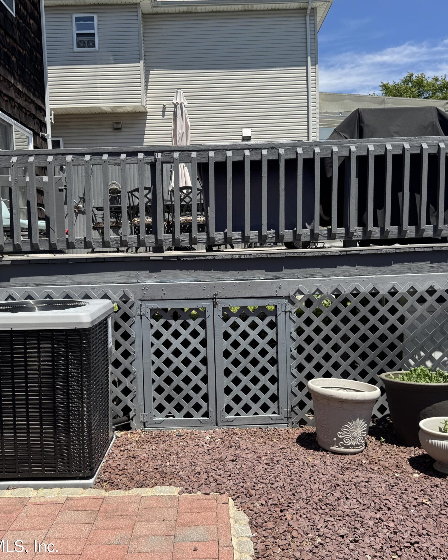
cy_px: 286
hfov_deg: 45.8
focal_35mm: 32
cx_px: 223
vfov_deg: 55.7
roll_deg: +1.9
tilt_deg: -2.9
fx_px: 530
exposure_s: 1/3247
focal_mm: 6.76
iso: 80
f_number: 1.78
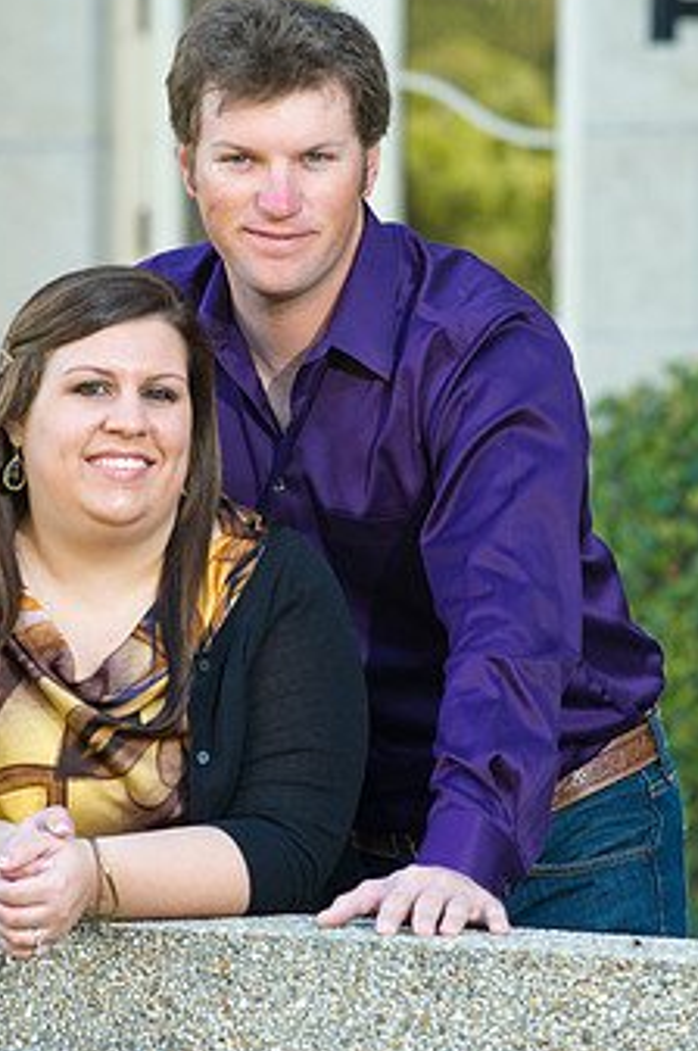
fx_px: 7781
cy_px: 402
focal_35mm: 267
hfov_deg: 5.1
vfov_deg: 7.7
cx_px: 298
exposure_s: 1/60
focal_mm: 200
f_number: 5.6
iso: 400
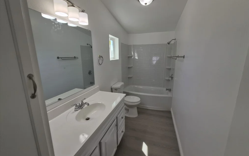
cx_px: 125
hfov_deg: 105.3
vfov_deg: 78.6
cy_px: 75
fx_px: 95
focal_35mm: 14
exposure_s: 1/176
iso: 25
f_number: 2.2
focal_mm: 1.7
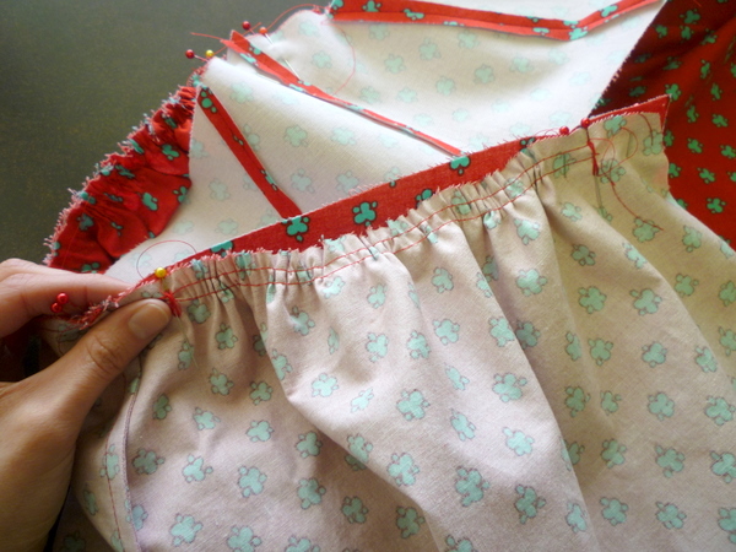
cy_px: 276
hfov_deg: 61.7
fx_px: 617
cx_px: 368
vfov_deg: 48.2
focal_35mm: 29
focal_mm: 5.2
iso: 80
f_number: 3.3
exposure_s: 1/30
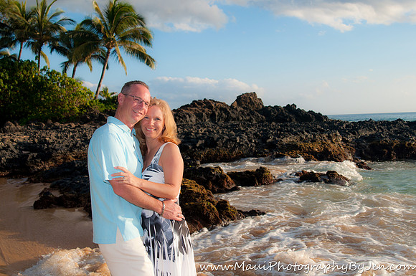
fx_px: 485
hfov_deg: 46.5
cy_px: 138
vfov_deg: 31.8
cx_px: 208
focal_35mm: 42
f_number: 4.5
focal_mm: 28
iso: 200
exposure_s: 1/1000
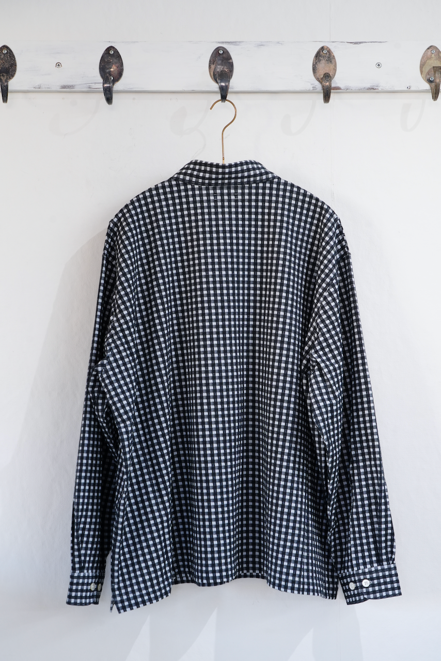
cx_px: 220
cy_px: 330
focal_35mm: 60
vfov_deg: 33.4
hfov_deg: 22.6
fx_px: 1102
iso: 1000
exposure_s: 1/25
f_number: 8
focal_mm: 60
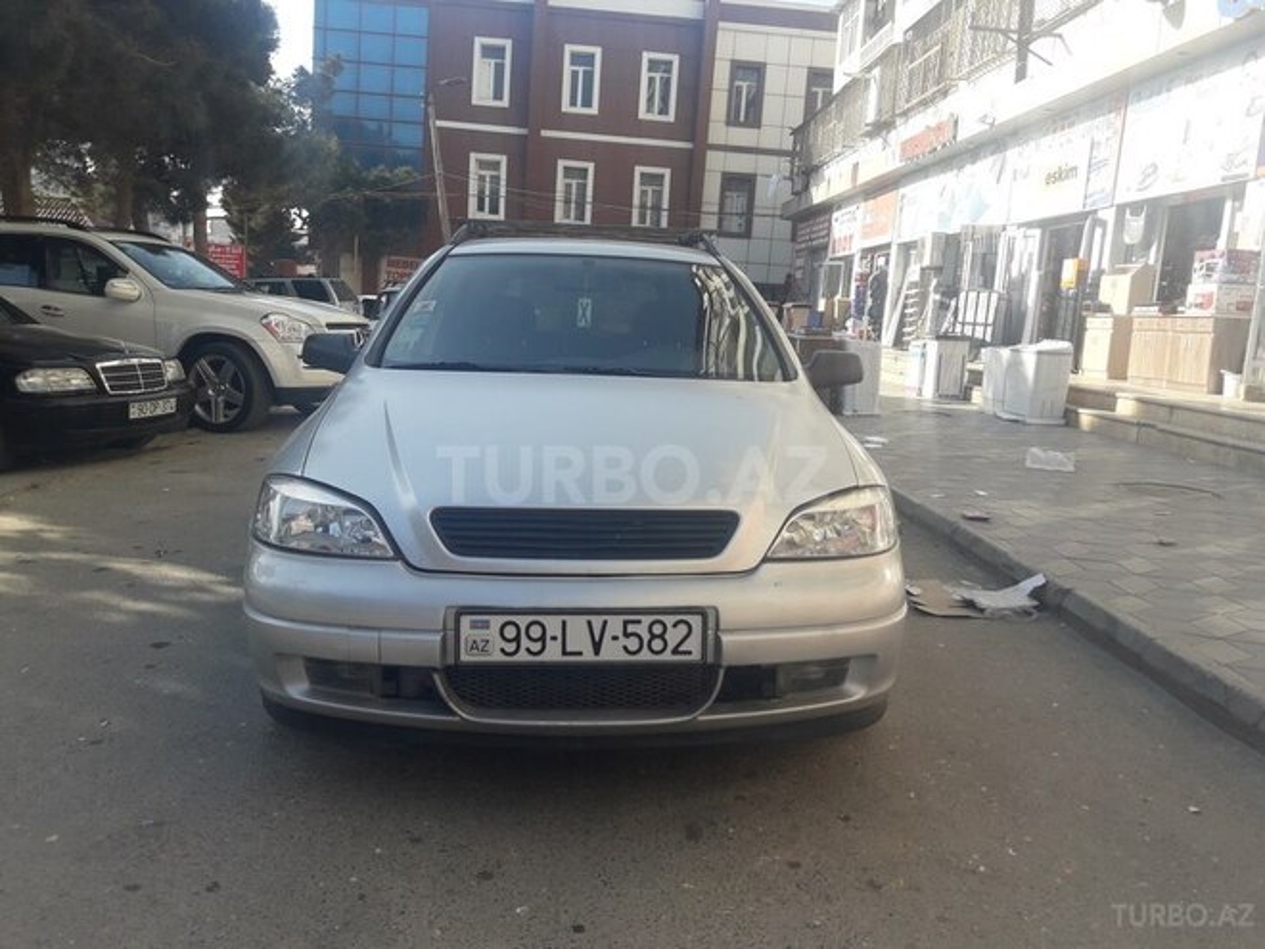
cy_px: 474
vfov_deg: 49.7
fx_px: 1023
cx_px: 632
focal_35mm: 28
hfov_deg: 63.4
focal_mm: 3.7
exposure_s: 1/635
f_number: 1.9
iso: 40
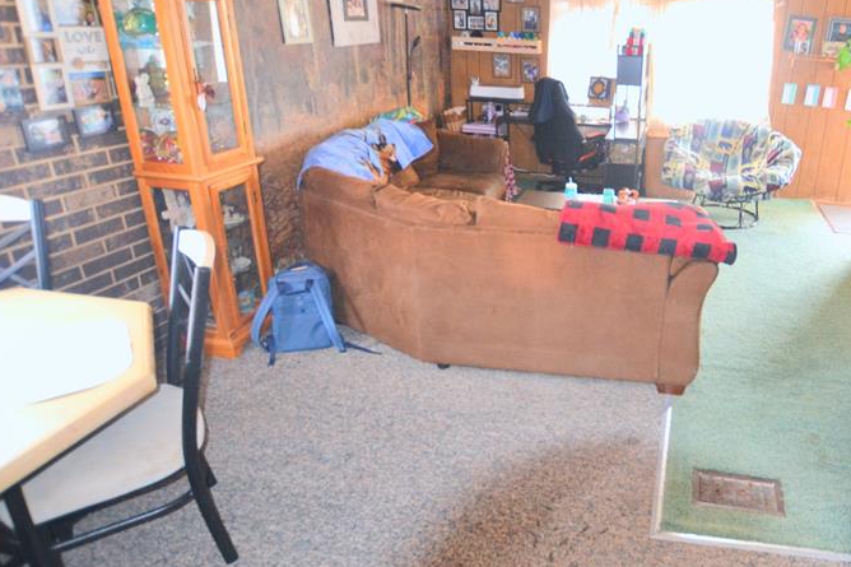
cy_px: 232
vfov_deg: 54.8
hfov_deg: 72.0
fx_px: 544
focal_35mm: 23
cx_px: 615
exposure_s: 1/60
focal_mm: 10
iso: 1100
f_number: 3.5
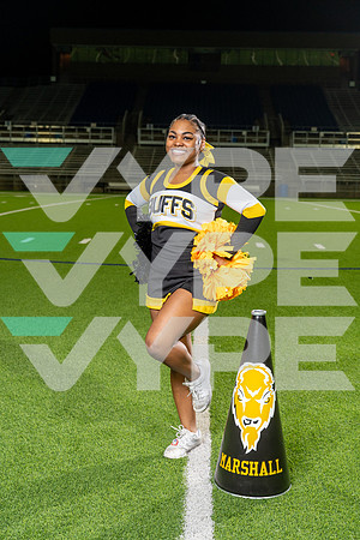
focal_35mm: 49
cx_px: 180
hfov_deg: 27.5
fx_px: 735
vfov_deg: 40.3
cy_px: 270
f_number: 4.5
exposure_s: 1/250
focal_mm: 49
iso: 640
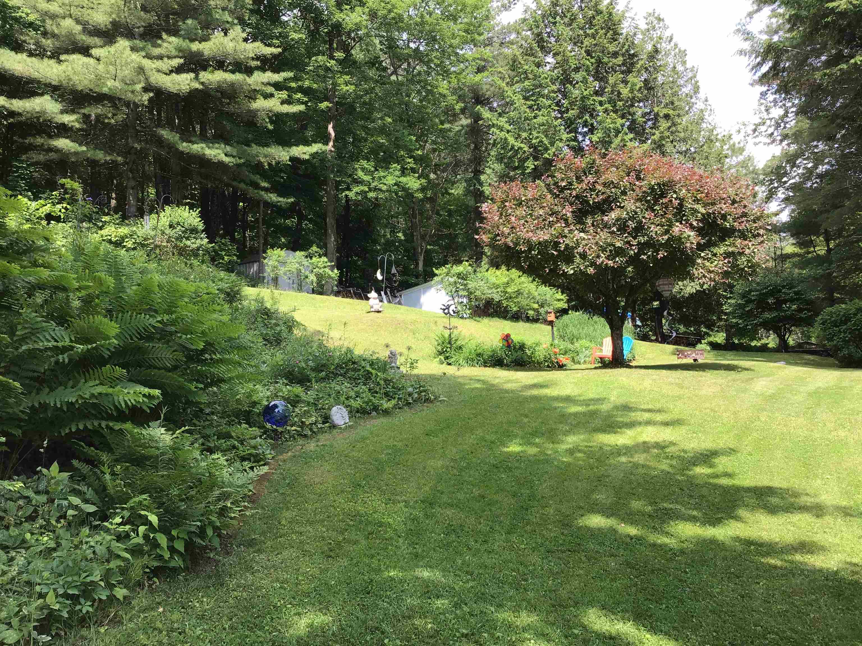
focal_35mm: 31
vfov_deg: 45.4
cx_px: 431
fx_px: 772
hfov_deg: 58.4
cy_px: 323
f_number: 2.4
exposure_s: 1/365
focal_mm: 3.3
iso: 25
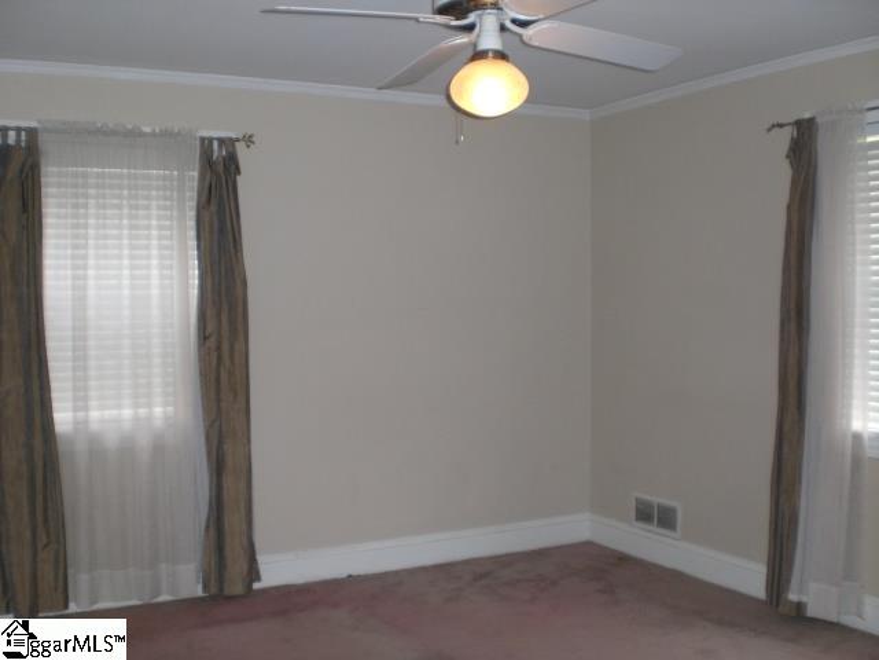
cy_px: 330
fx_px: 965
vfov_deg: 37.7
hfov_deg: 49.0
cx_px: 440
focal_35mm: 38
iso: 200
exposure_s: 1/60
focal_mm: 6.3
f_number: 3.1
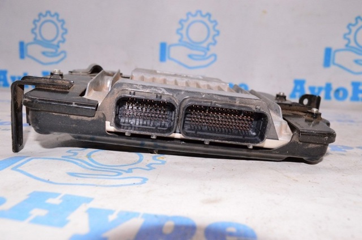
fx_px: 346
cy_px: 120
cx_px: 181
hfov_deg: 55.2
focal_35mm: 34
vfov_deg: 38.3
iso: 1600
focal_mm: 23
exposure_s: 1/160
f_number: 8
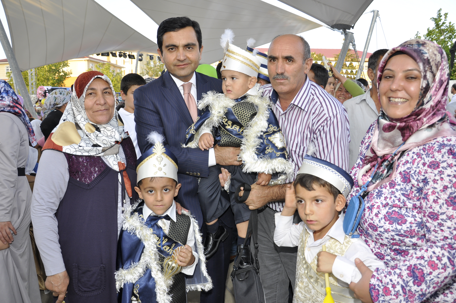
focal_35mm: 27
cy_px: 152
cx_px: 228
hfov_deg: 67.4
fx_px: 342
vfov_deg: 47.8
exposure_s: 1/100
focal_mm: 18
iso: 200
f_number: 5
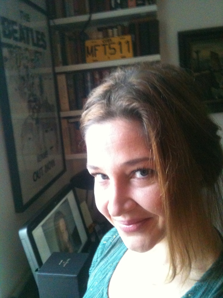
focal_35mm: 35
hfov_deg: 40.7
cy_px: 149
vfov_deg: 52.6
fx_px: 301
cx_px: 112
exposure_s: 1/11
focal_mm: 3.85
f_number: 2.8
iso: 500
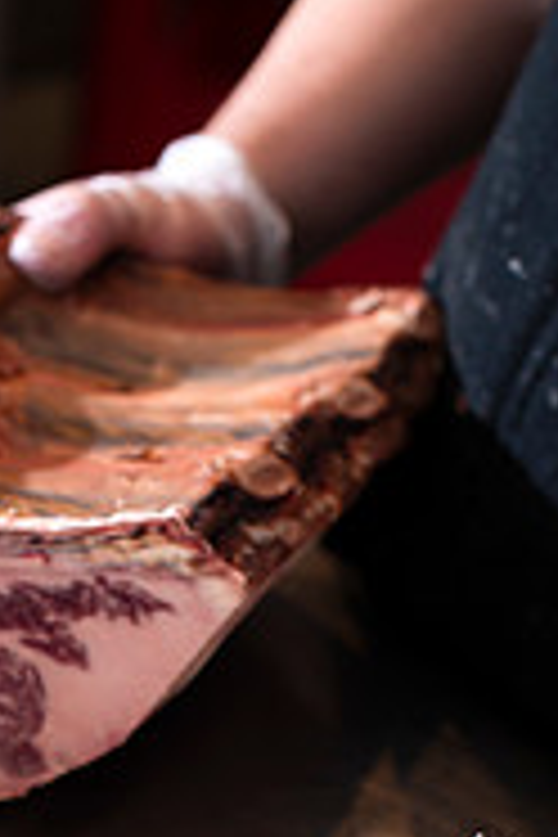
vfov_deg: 16.2
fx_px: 2813
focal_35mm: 121
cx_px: -63
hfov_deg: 11.2
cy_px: 1004
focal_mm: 50
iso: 200
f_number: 3.2
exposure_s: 1/200
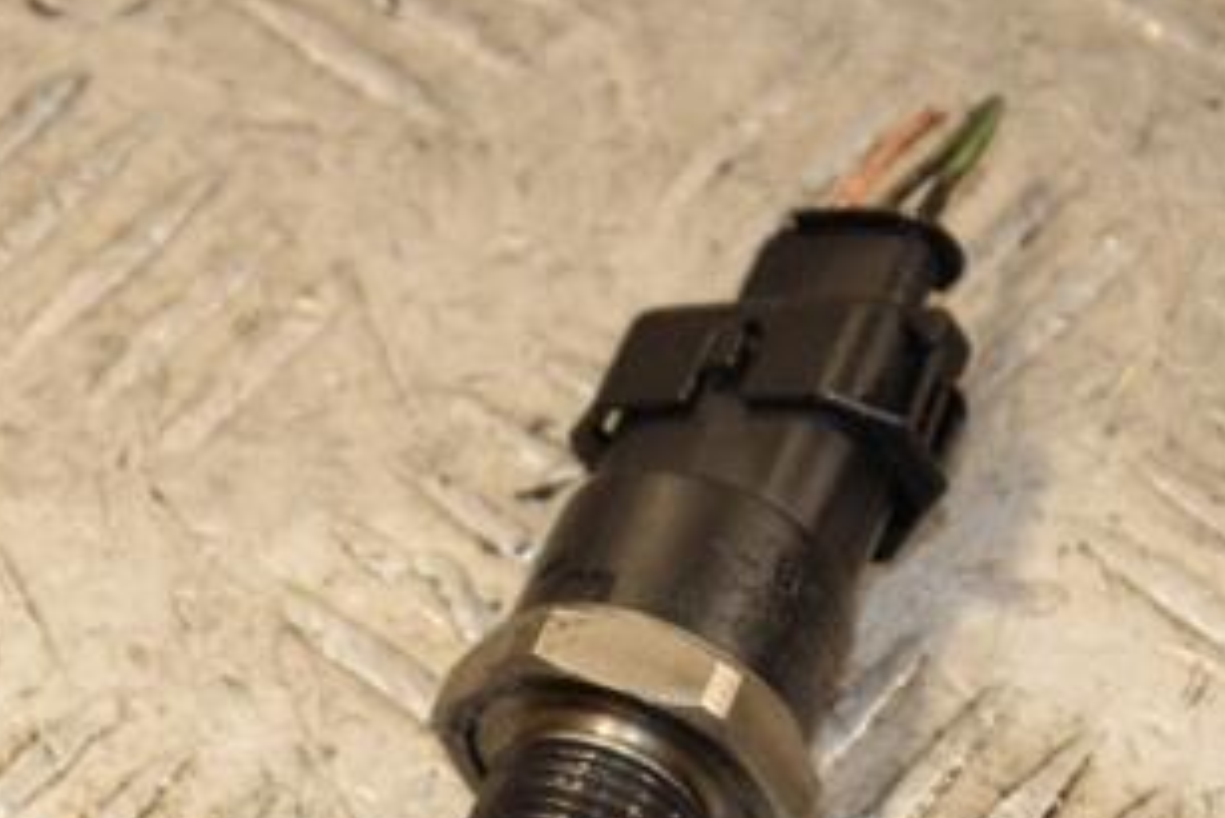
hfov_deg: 6.7
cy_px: 718
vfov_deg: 4.5
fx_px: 10484
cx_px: 467
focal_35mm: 308
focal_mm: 105
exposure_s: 1/200
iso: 800
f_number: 7.1
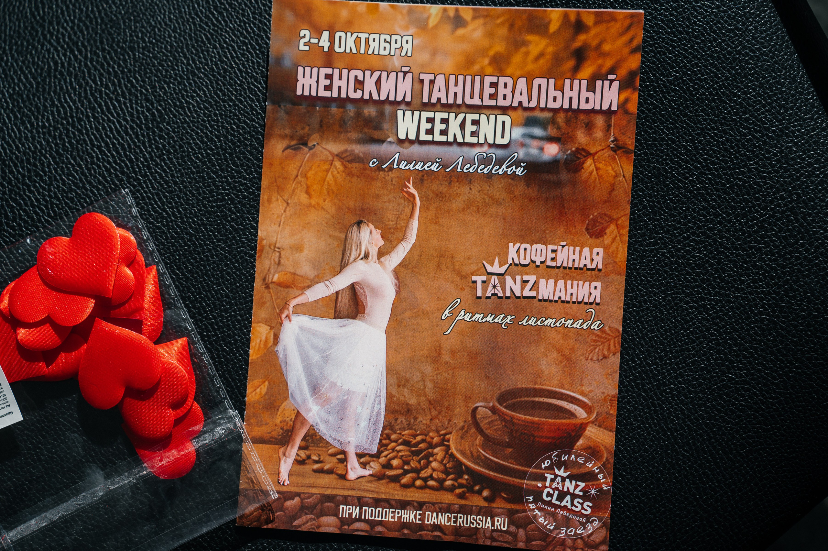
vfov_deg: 24.8
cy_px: 276
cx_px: 410
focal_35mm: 54
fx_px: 1252
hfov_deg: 36.6
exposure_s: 1/320
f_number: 6.3
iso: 100
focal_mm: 53
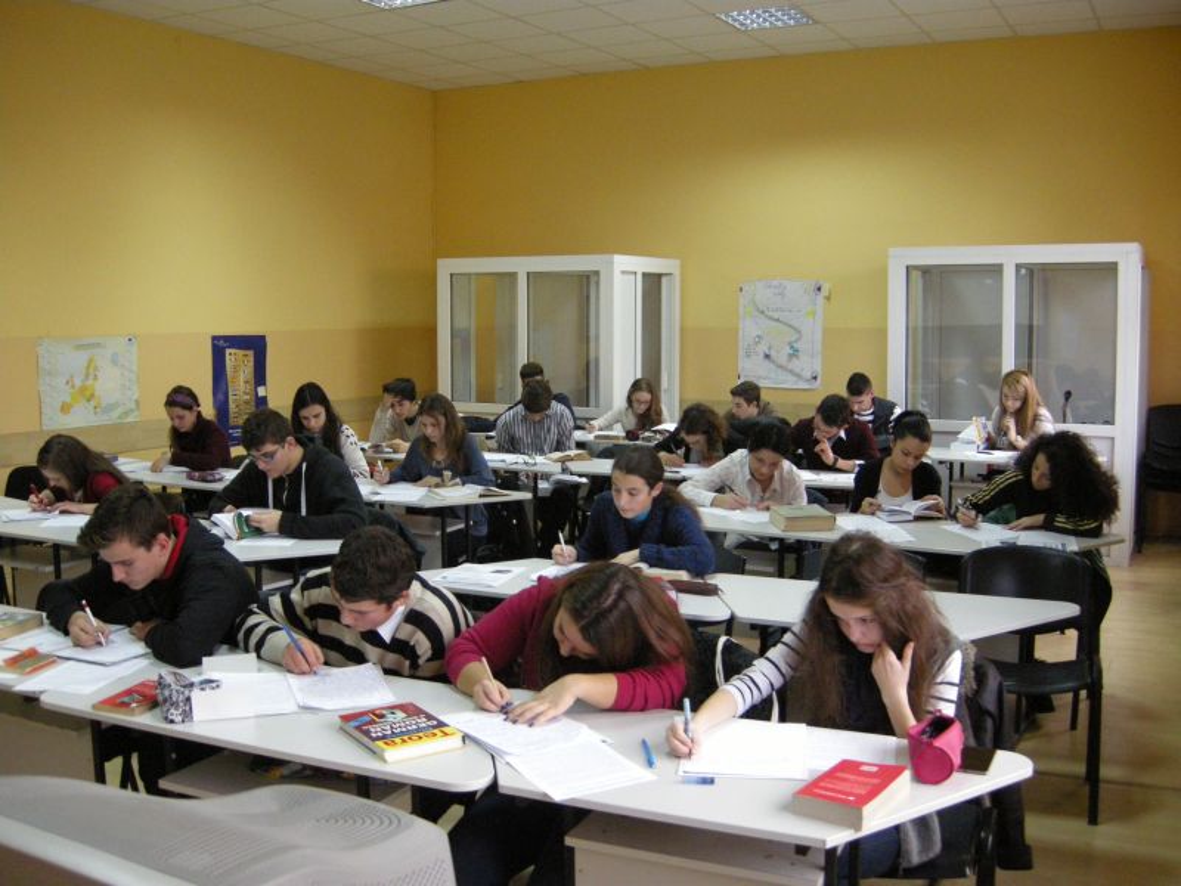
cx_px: 590
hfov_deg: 52.6
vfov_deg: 40.7
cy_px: 443
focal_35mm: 35
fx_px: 1194
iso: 400
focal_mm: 7.5
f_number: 2.7
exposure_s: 1/30.8
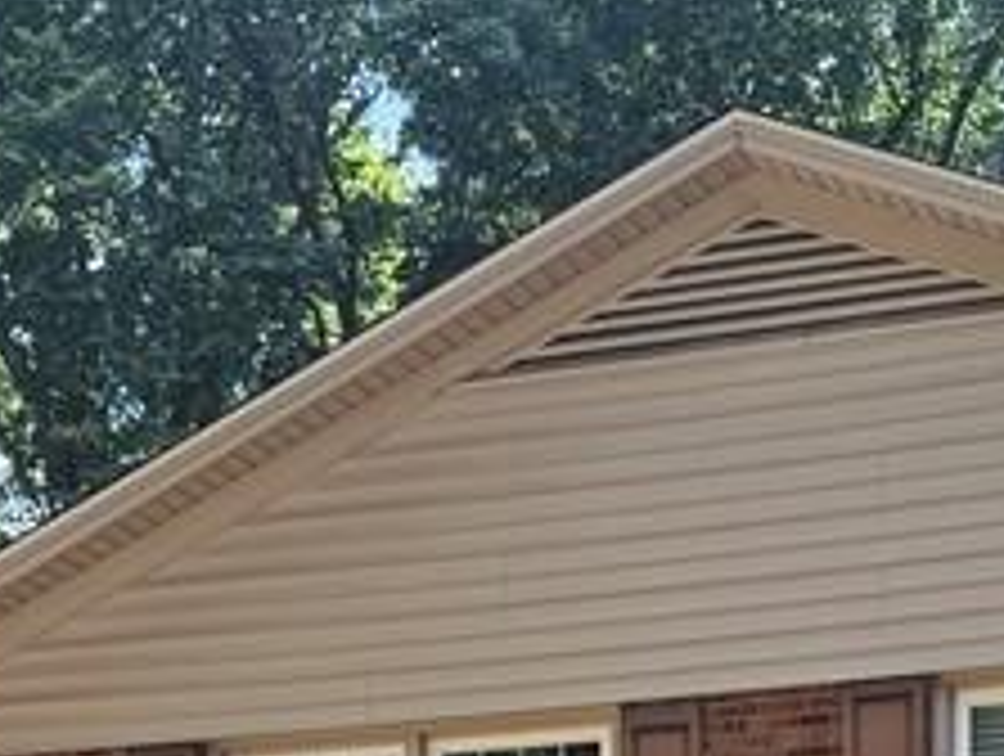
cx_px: 509
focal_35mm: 110
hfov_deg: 17.9
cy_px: 1498
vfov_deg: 12.0
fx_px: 3196
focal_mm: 6.76
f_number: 1.78
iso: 80
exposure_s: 1/567
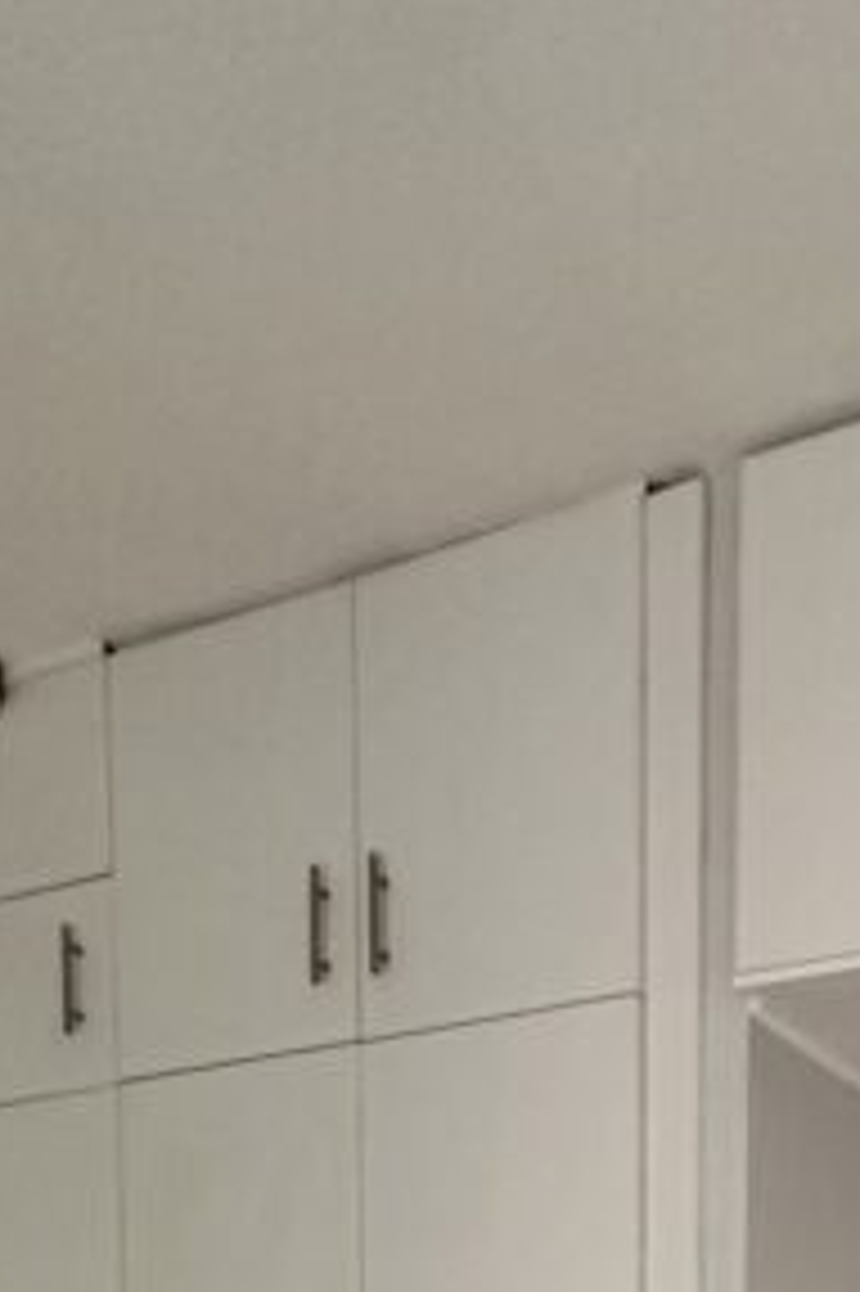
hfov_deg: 24.8
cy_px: 1873
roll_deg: -1.6
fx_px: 1865
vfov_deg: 27.8
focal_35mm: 52
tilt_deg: -6.2
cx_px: 842
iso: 400
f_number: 2.2
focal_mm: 2.22
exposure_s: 1/50
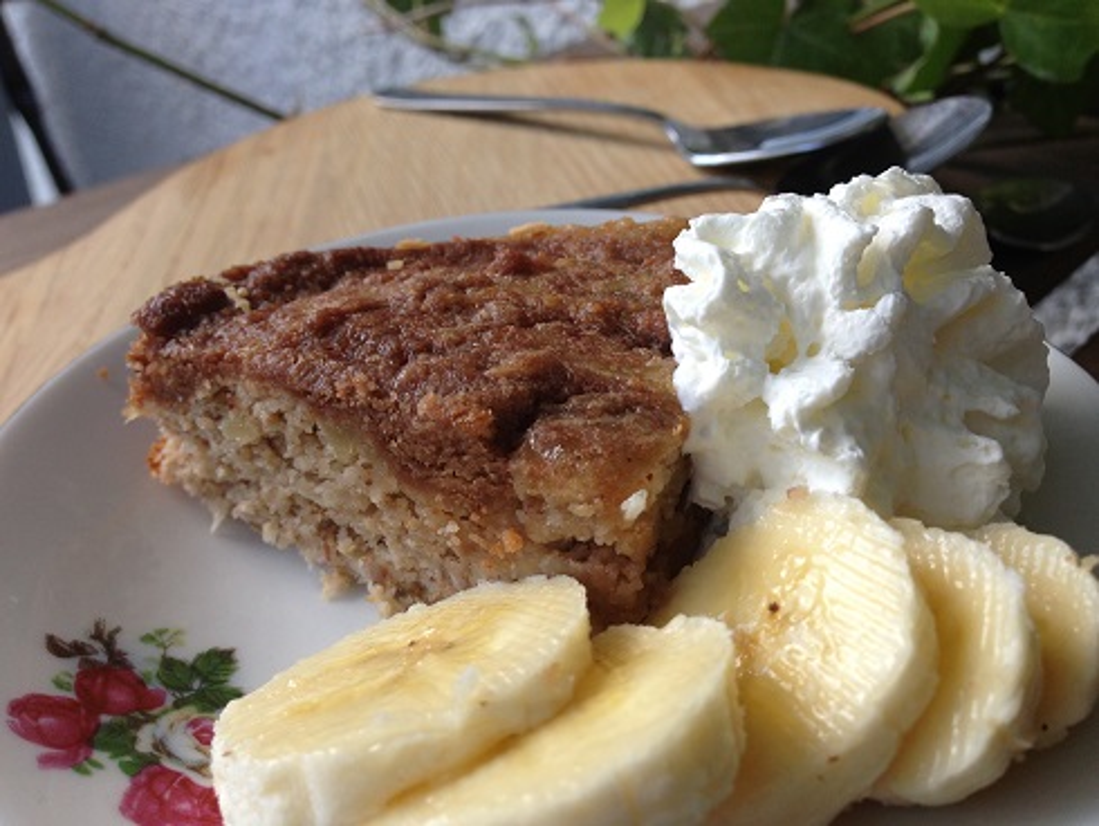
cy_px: 413
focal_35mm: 33
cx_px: 550
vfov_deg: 43.0
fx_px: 1048
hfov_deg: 55.3
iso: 50
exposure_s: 1/214
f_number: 2.4
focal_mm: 4.13
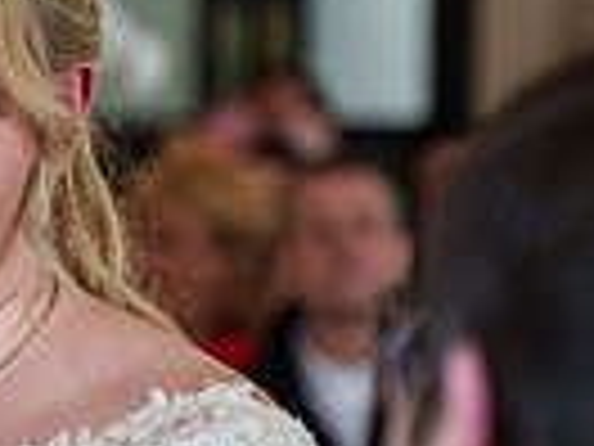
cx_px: -405
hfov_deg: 5.9
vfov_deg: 4.5
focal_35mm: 331
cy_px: 336
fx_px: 5680
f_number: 2.8
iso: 1600
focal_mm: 75
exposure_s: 1/500
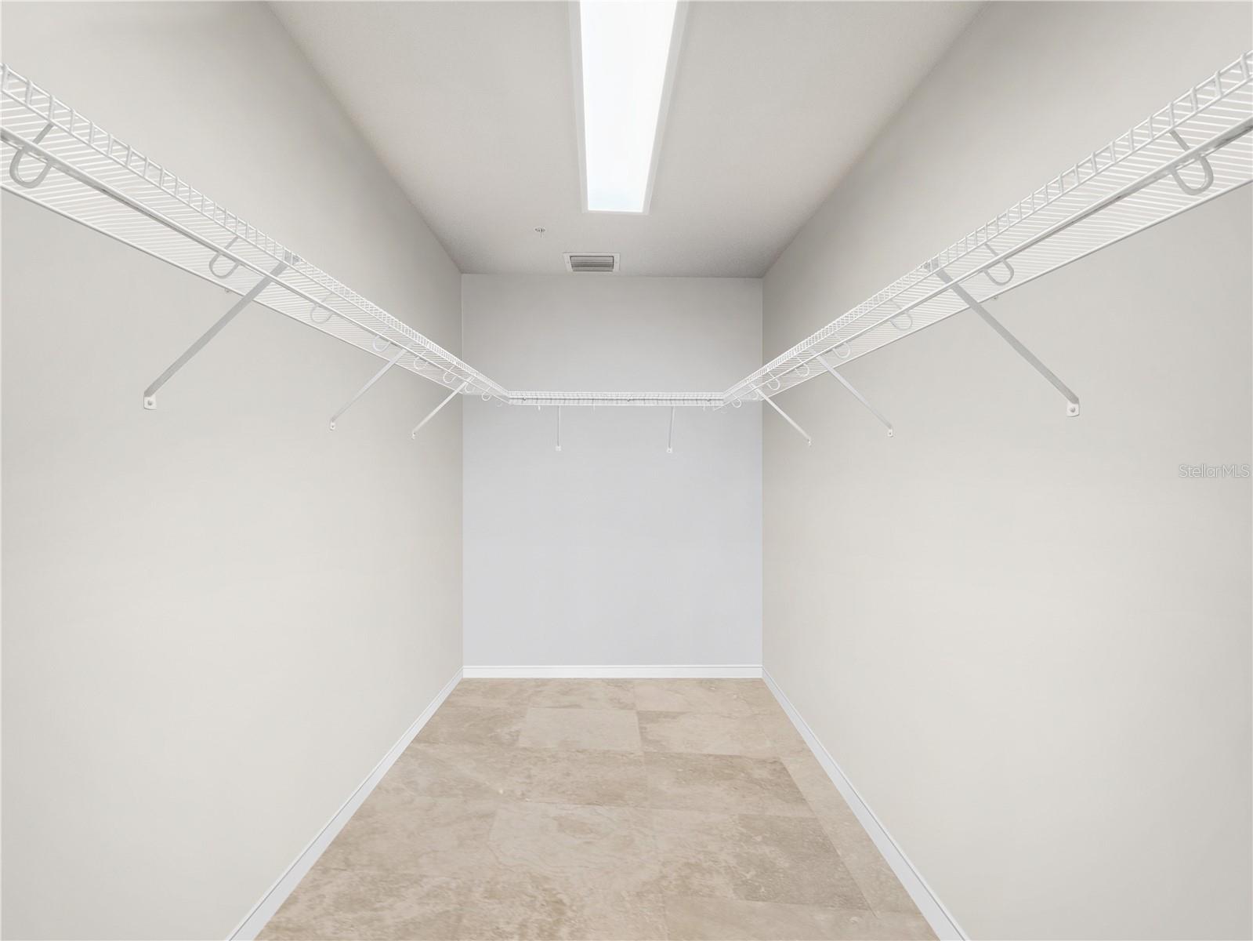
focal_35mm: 14
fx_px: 507
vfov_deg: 85.7
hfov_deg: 102.1
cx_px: 626
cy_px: 470
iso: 1600
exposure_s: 1/100
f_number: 4.5
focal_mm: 7
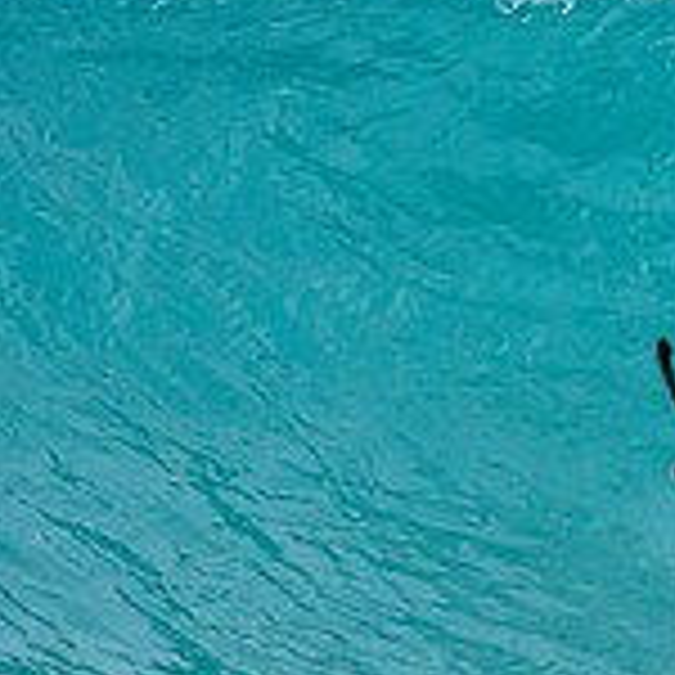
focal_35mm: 3596
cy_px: 443
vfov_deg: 0.5
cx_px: 874
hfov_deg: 0.5
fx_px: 79333
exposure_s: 1/3200
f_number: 6.3
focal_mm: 800
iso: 2800
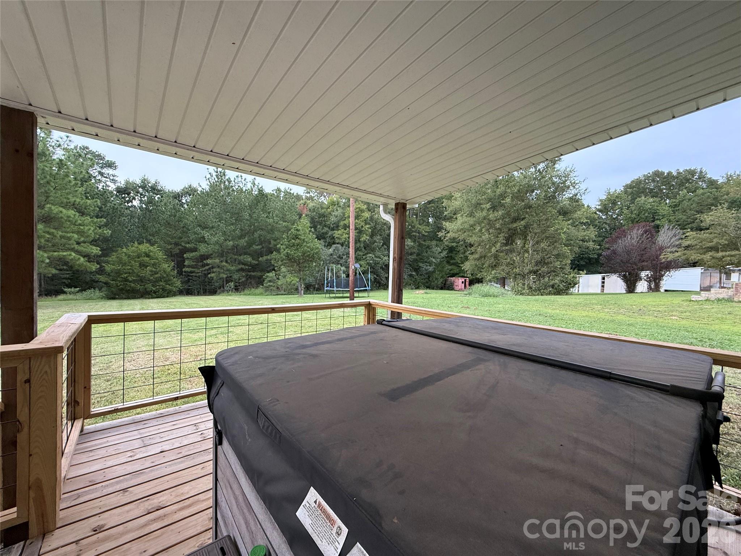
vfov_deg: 85.7
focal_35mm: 14
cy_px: 278
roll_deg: -1.5
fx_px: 300
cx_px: 370
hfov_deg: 102.1
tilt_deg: -0.8
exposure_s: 1/99
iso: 160
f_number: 2.2
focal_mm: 2.22
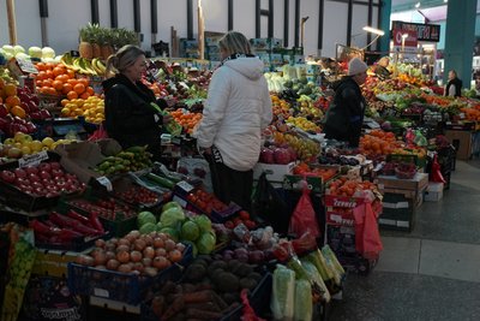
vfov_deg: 31.9
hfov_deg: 46.4
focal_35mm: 42
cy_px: 160
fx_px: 560
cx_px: 240
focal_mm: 42
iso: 4000
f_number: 2.8
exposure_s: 1/200
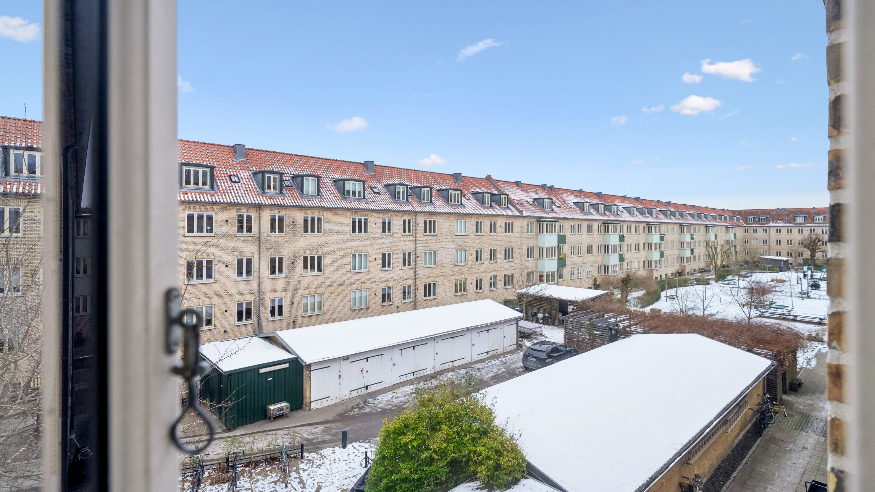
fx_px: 394
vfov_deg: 63.8
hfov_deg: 95.9
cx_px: 439
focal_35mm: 17
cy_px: 220
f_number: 5.6
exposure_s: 1/80
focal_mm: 16
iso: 160
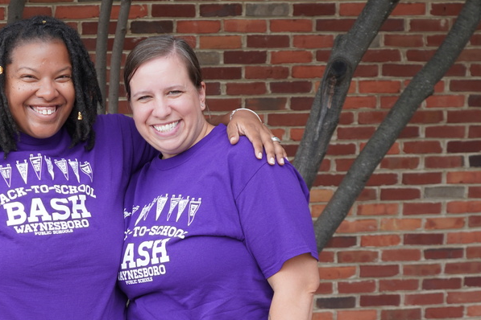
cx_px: 88
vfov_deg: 18.8
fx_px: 962
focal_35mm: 72
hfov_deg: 27.4
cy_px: 229
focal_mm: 28
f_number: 4
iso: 100
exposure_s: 1/160
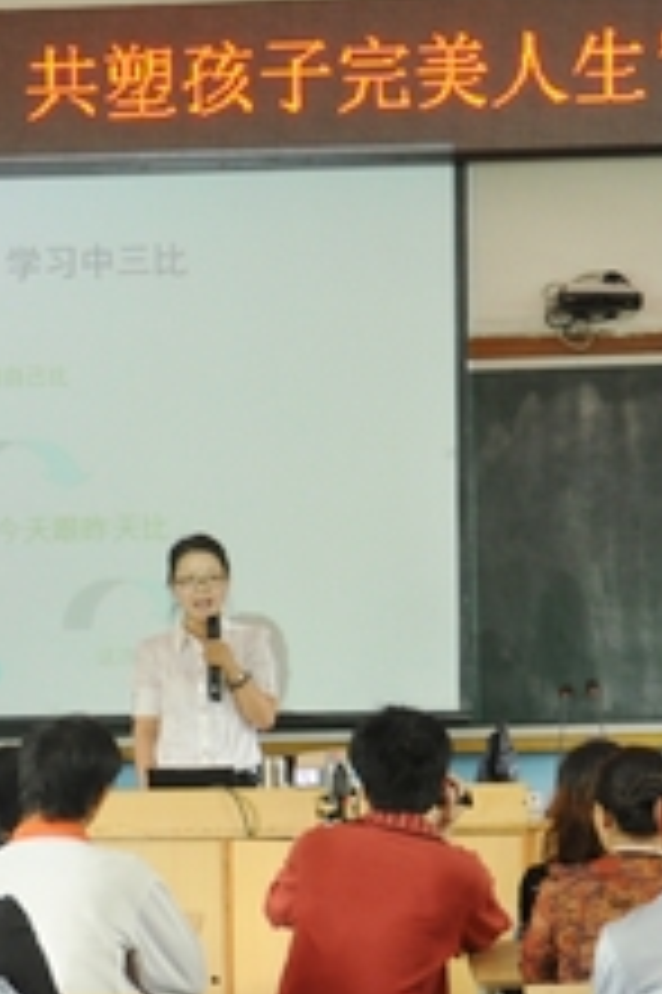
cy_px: 726
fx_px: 3094
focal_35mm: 112
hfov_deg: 12.2
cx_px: 194
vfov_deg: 18.2
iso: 1000
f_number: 4.2
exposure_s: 1/50
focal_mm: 30
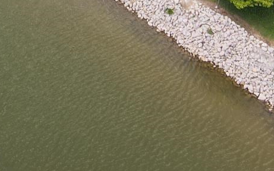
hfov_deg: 18.3
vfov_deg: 10.6
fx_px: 844
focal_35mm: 113
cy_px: -175
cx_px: 50
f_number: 2.8
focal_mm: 4.5
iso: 100
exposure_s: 1/20
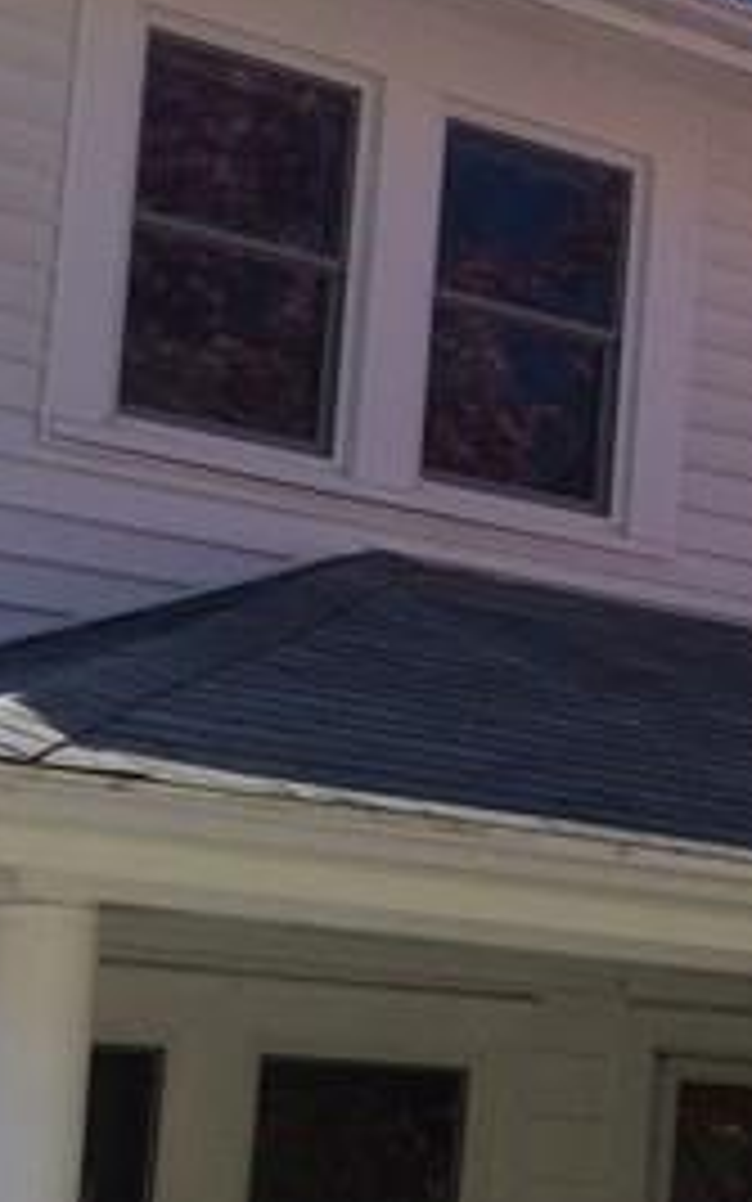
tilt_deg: +11.3
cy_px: 621
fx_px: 3867
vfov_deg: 17.7
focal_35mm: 118
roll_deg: -1.4
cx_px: 1756
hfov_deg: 9.9
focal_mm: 4.15
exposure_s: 1/1325
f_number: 2.2
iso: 32
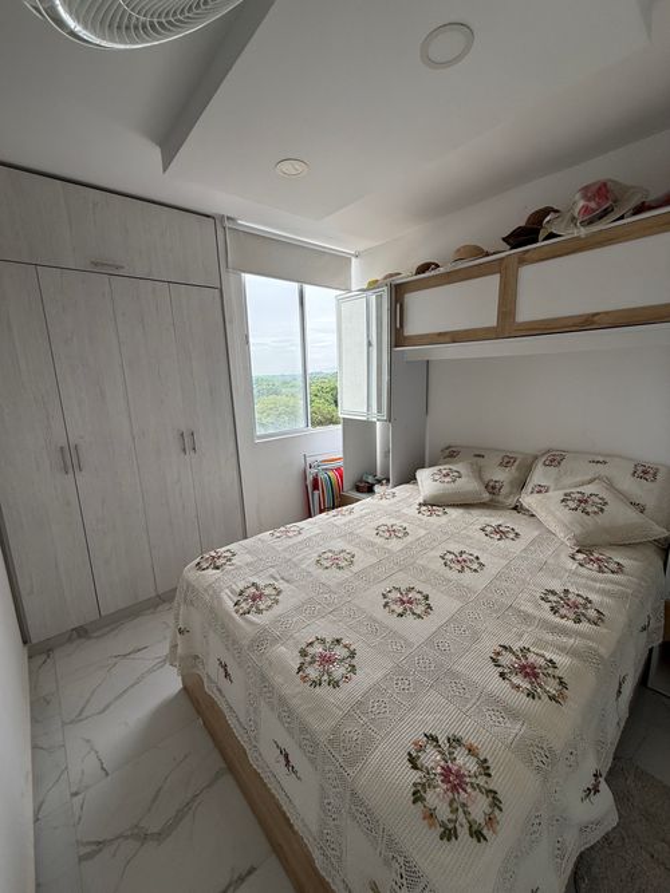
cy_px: 446
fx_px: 361
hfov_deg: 85.7
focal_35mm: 14
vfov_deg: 102.1
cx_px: 335
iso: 64
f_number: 2.2
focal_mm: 2.22
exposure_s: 1/349
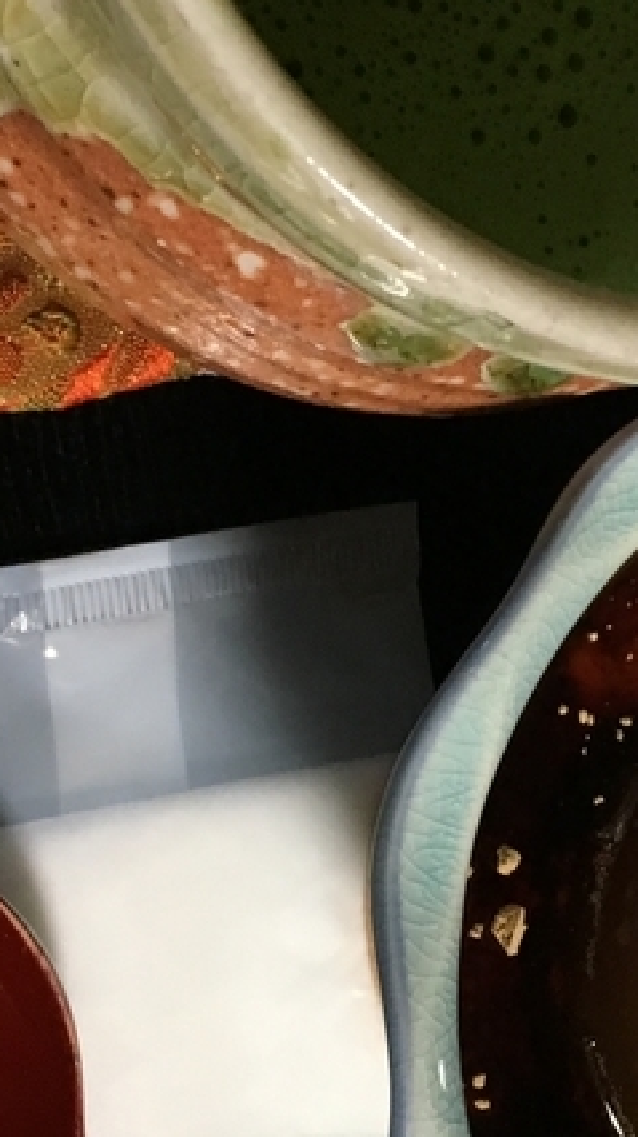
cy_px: 486
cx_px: 563
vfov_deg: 27.9
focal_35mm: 76
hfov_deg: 15.7
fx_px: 2290
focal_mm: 4.15
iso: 200
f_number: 2.2
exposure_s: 1/30
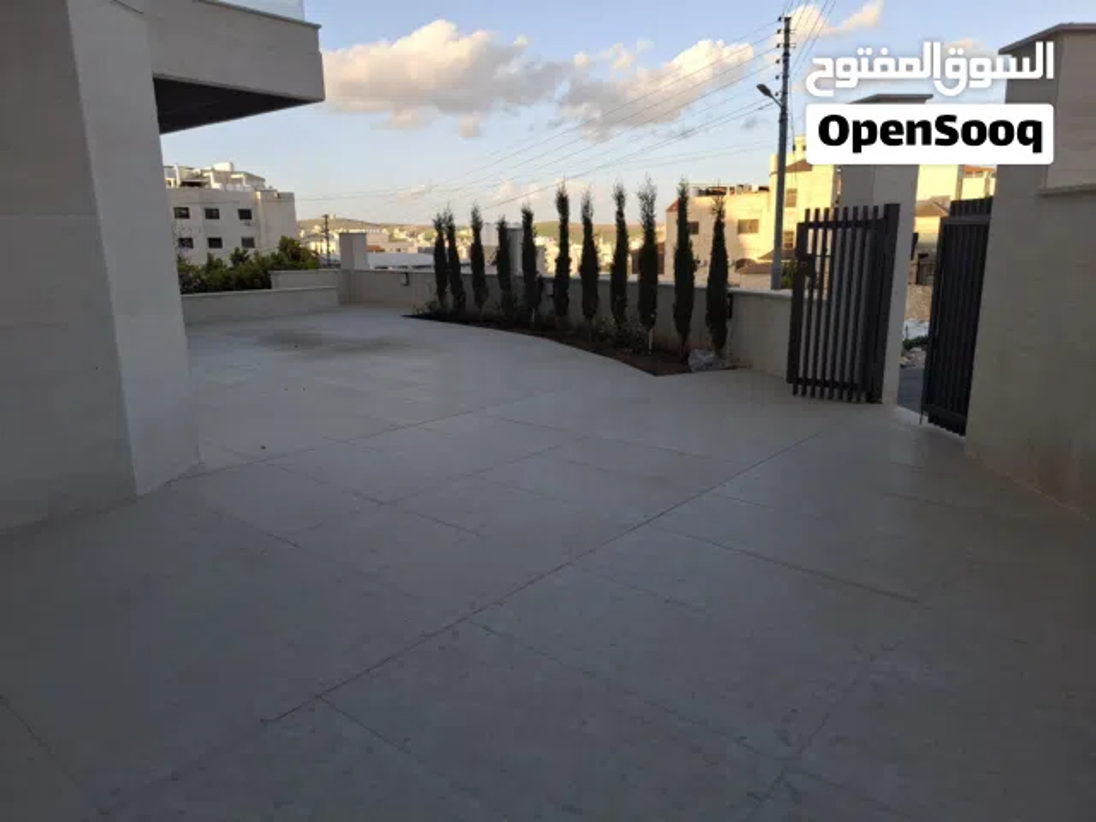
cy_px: 411
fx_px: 728
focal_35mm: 23
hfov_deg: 73.9
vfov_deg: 58.9
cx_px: 548
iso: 50
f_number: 1.8
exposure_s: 1/396
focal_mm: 5.54
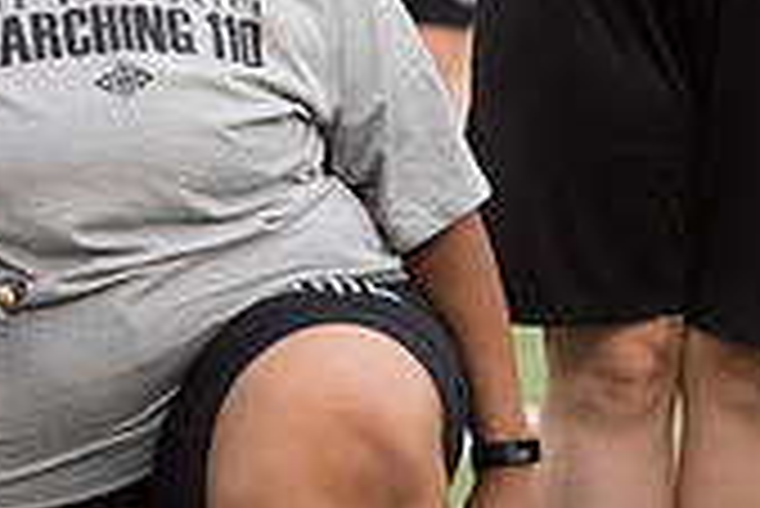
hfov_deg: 3.1
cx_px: 657
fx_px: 14156
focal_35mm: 670
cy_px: -335
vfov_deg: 2.1
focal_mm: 195
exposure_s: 1/1250
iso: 1000
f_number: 2.8
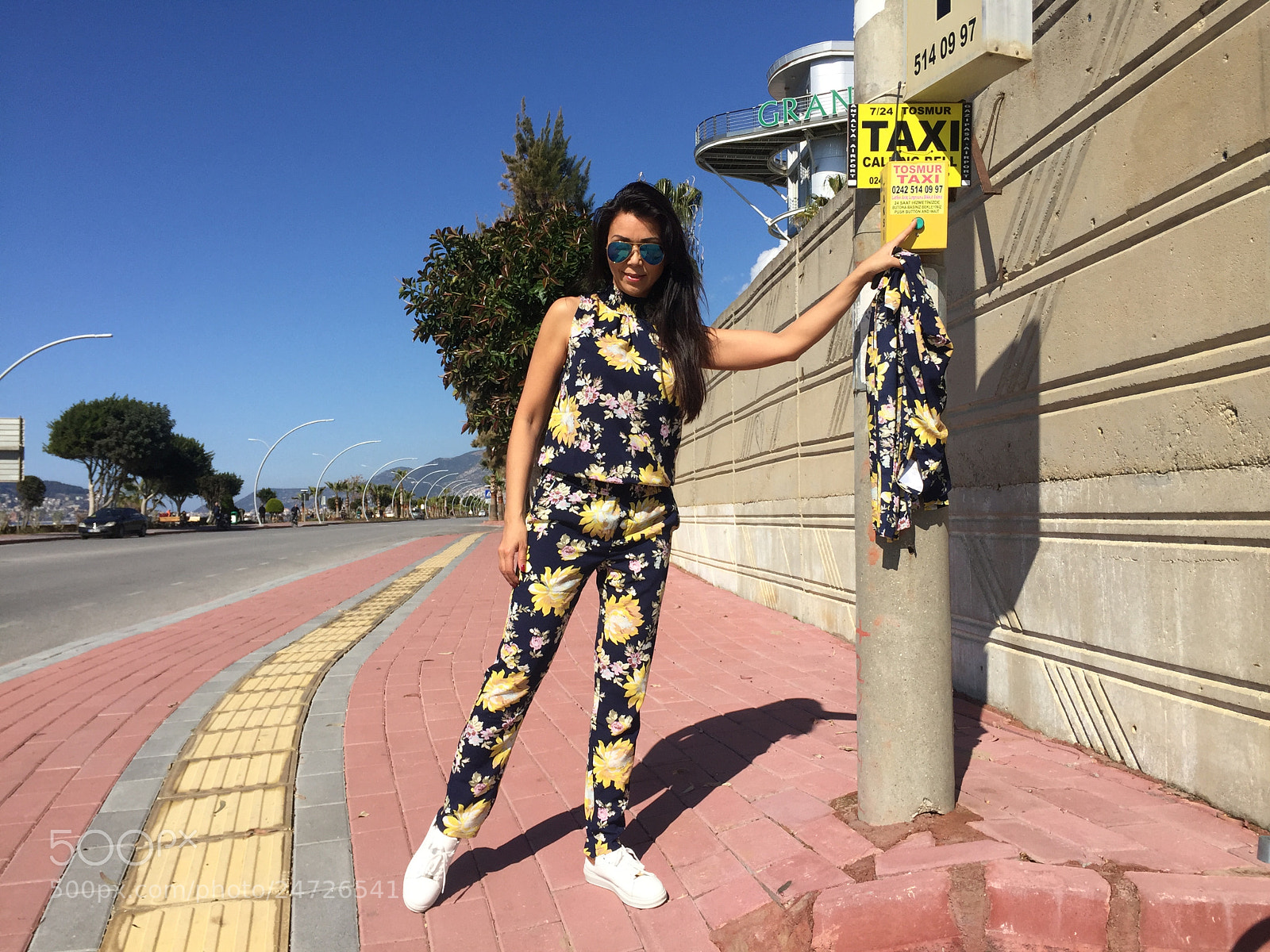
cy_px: 476
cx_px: 635
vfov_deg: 48.2
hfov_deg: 61.7
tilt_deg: +2.0
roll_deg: +0.7
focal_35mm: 29
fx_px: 1064
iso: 32
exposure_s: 1/3049
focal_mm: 4.15
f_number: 2.2
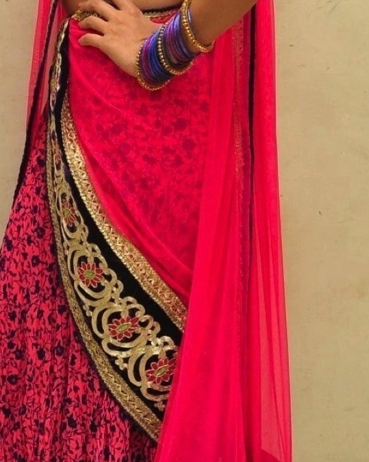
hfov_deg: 13.6
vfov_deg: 16.8
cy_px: 77
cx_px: 167
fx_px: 1543
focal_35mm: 113
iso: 1600
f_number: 7.1
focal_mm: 30
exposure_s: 1/125
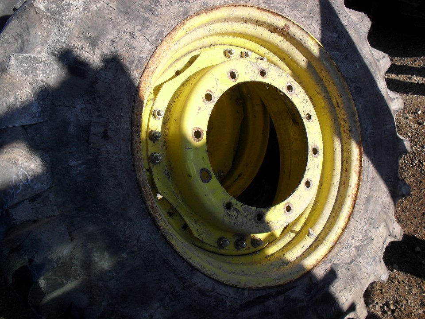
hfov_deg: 52.6
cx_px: 212
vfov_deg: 40.7
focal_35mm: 35
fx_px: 430
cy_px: 160
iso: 100
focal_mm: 6.3
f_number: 8.4
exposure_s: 1/180
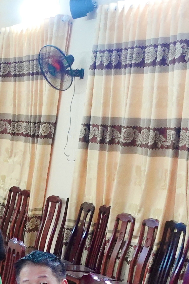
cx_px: -208
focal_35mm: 123
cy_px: 355
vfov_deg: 15.9
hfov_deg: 10.2
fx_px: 969
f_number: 3.2
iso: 500
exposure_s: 1/40
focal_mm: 12.52
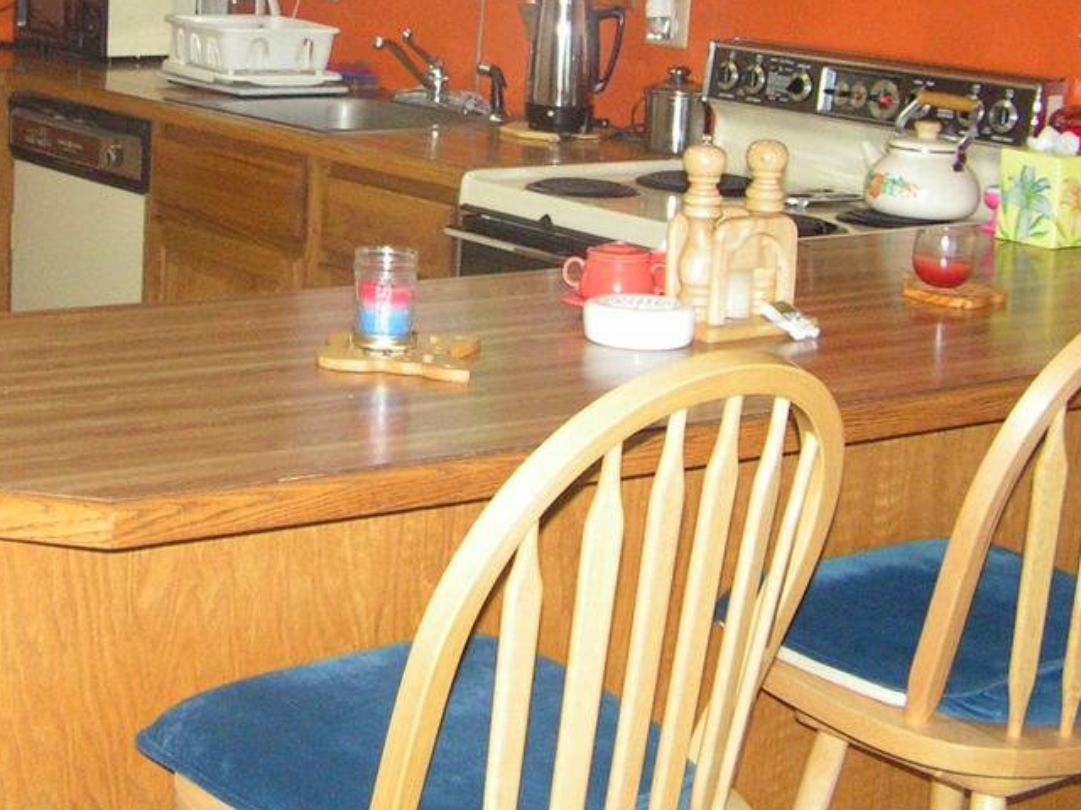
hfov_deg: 25.5
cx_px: 328
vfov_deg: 18.9
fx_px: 2373
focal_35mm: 76
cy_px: 22
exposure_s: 1/40
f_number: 2.8
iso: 200
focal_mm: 6.3
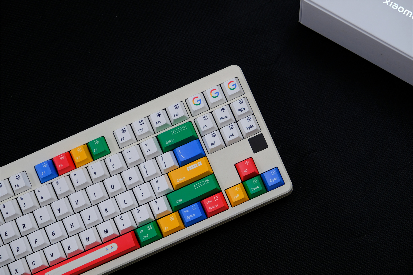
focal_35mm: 83
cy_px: 138
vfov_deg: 16.5
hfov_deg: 24.5
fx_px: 952
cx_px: 206
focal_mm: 55
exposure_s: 1/50
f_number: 5
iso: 400
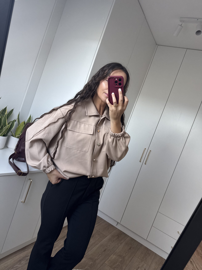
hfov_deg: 56.8
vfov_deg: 71.6
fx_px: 187
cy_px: 135
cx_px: 101
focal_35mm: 24
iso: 200
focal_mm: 6.76
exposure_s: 1/121
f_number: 1.78
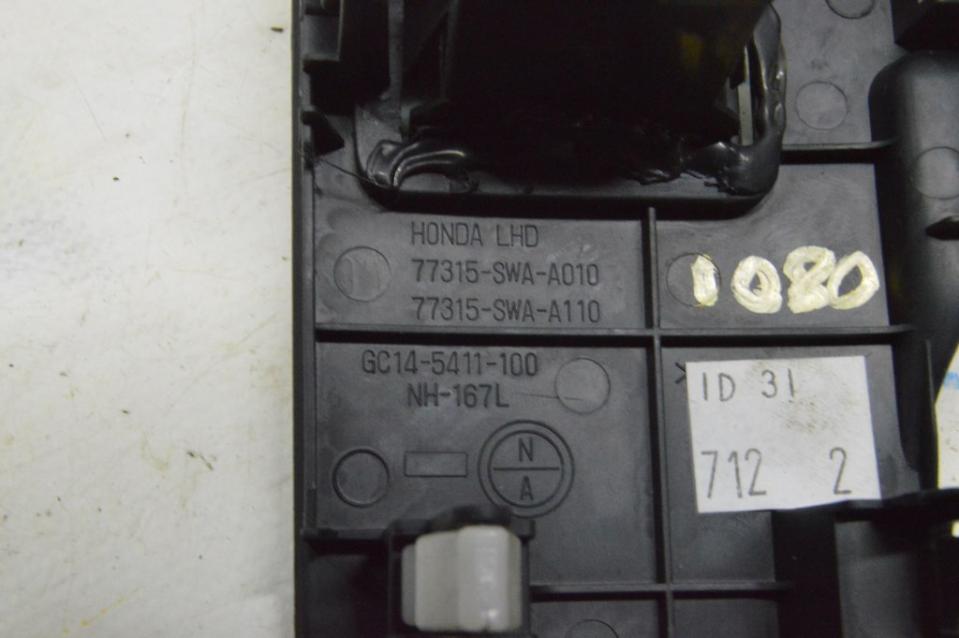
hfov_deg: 38.9
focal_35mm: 51
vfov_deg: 26.4
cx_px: 480
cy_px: 319
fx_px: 1357
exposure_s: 1/15
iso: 6400
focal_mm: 34
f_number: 20
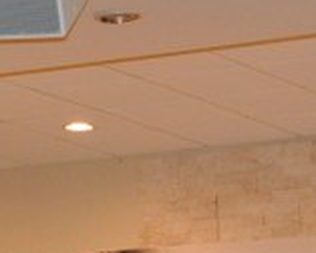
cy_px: 273
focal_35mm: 275
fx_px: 2575
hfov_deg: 7.0
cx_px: 223
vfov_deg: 5.6
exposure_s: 1/60
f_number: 5
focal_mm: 30
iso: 1600
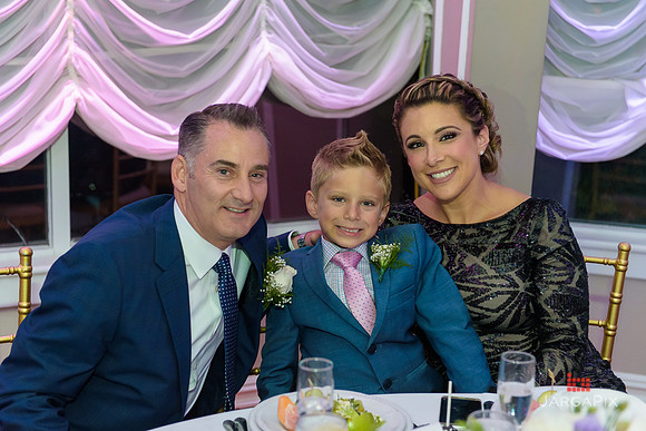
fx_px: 1113
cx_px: 323
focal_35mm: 62
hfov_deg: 32.4
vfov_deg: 21.9
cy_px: 216
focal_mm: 62
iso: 1600
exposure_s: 1/125
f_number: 3.2
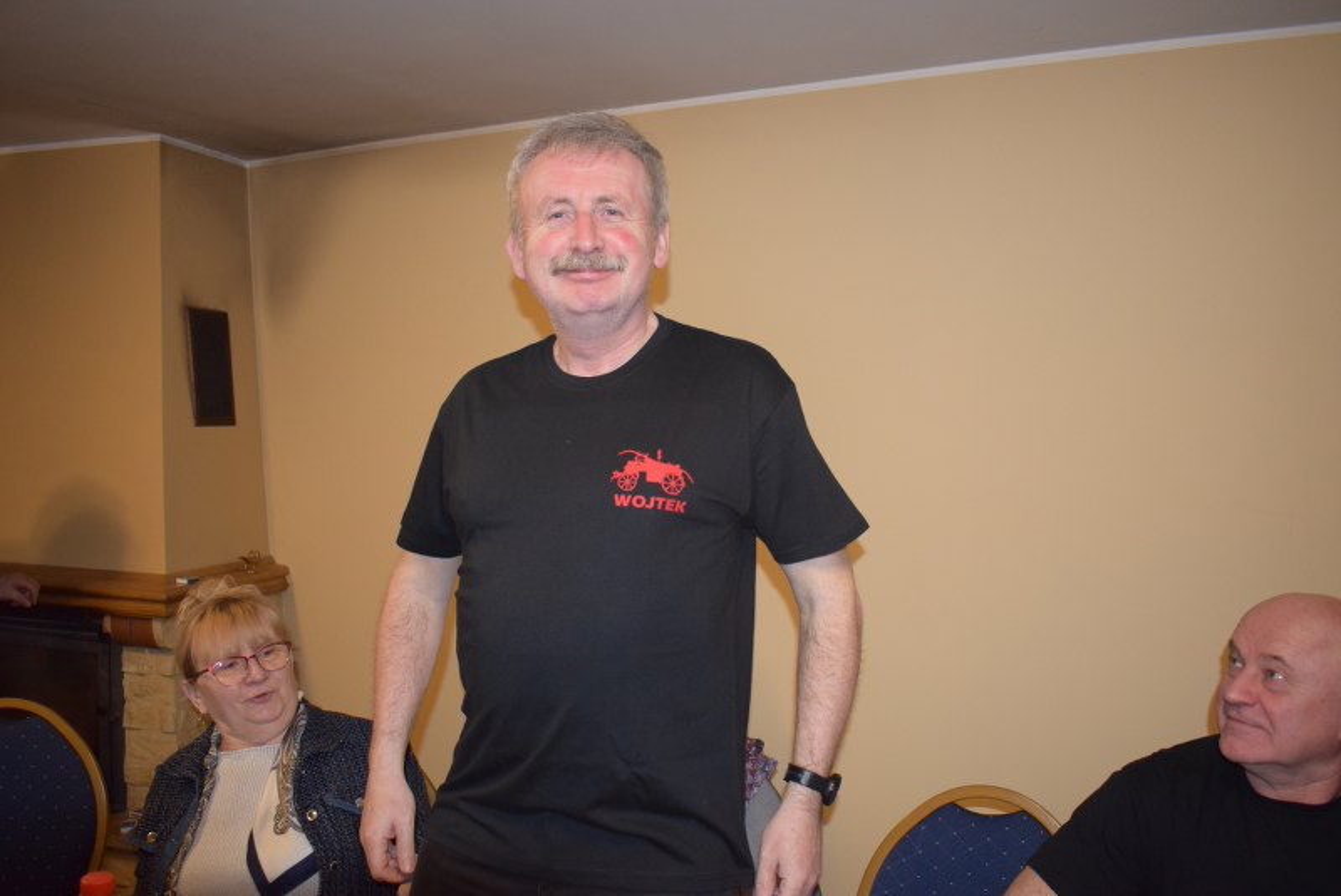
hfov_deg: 61.9
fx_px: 1118
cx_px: 670
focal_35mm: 30
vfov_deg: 43.7
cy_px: 448
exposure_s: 1/60
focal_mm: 20
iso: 2200
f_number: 3.8
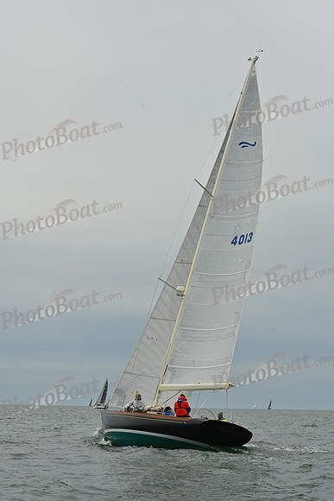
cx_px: 167
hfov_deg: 19.5
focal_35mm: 70
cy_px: 250
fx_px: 974
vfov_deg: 28.8
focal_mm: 70
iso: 320
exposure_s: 1/1000
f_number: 11
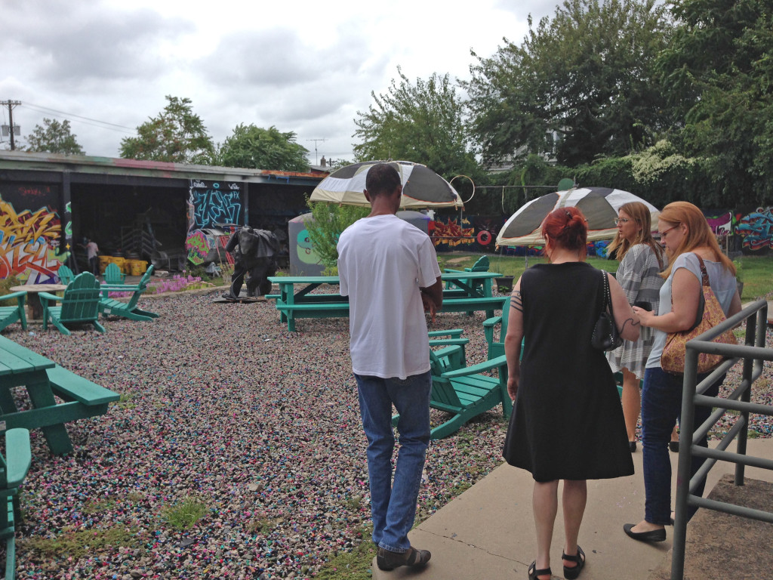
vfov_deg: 42.9
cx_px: 386
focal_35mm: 33
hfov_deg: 55.4
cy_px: 290
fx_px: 737
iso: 50
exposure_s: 1/1323
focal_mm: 4.12
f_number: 2.4
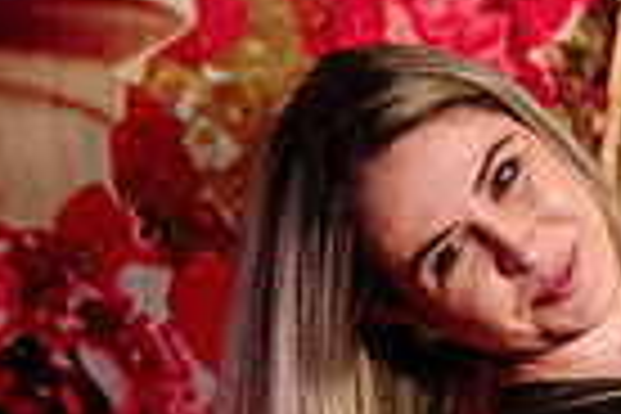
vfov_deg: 8.4
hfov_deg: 12.2
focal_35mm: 160
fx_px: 2760
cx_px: 940
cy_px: 655
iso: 1250
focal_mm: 36
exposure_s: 1/200
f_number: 3.2
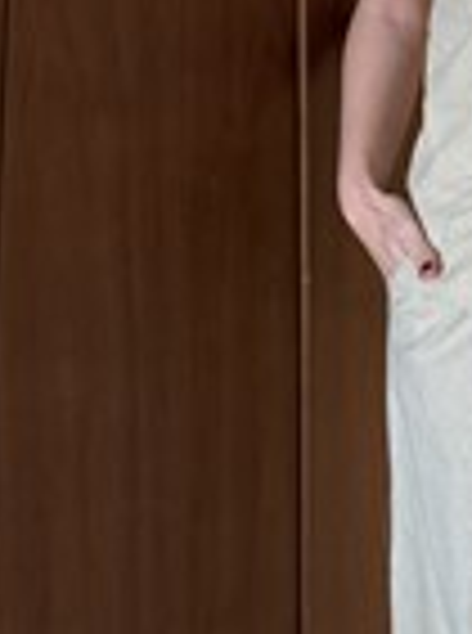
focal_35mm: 91
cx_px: 575
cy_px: 151
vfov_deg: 21.4
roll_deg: -0.8
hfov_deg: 15.5
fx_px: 1662
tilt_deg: -9.4
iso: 200
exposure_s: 1/50
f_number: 1.78
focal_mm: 6.76
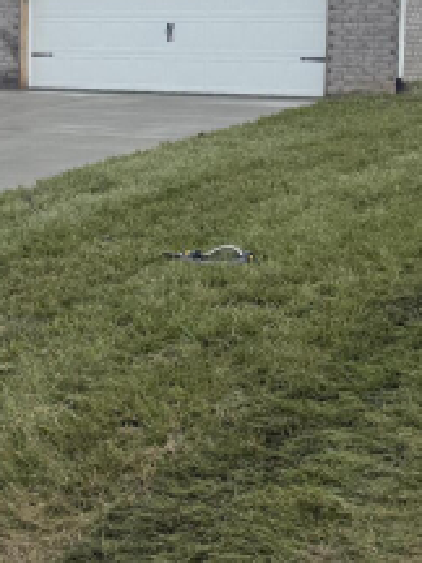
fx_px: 1203
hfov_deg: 19.7
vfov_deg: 25.9
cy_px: 124
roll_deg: -1.1
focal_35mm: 74
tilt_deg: -3.4
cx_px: 76
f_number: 1.78
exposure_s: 1/5319
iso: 80
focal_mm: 6.76
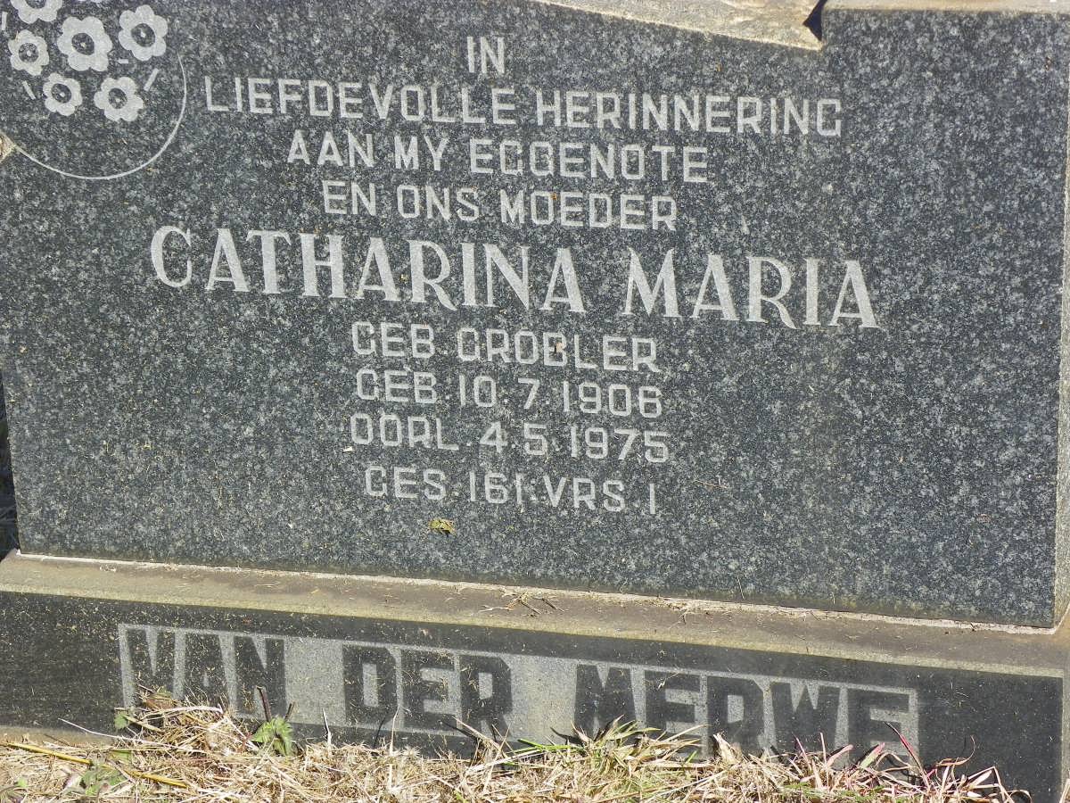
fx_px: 3246
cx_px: 535
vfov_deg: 14.1
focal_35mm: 105
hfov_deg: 18.7
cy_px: 402
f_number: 4.5
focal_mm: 18.8
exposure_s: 1/250
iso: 64
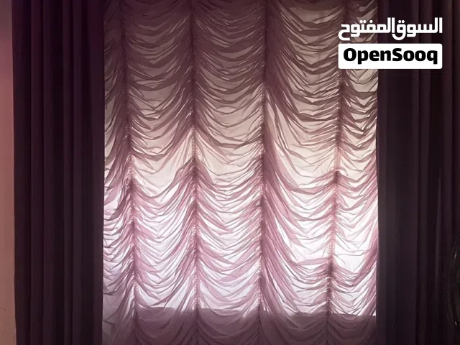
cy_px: 172
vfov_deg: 53.1
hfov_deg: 67.3
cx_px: 230
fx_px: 346
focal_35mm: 26
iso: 320
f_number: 1.6
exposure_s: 1/50
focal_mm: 5.1
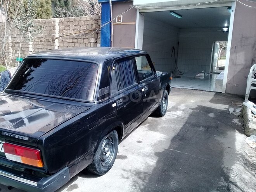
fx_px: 229
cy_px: 96
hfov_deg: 58.4
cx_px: 128
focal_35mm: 31
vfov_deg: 45.4
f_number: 2.2
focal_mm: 3.3
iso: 64
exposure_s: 1/352
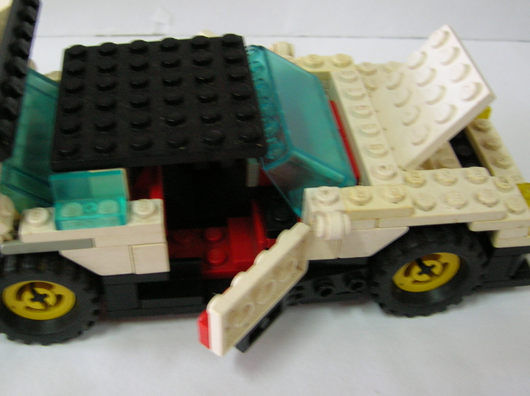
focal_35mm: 48
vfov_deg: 30.2
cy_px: 191
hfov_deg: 39.6
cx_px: 227
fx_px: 734
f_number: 2.9
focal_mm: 5.7
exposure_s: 1/7.2
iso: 100
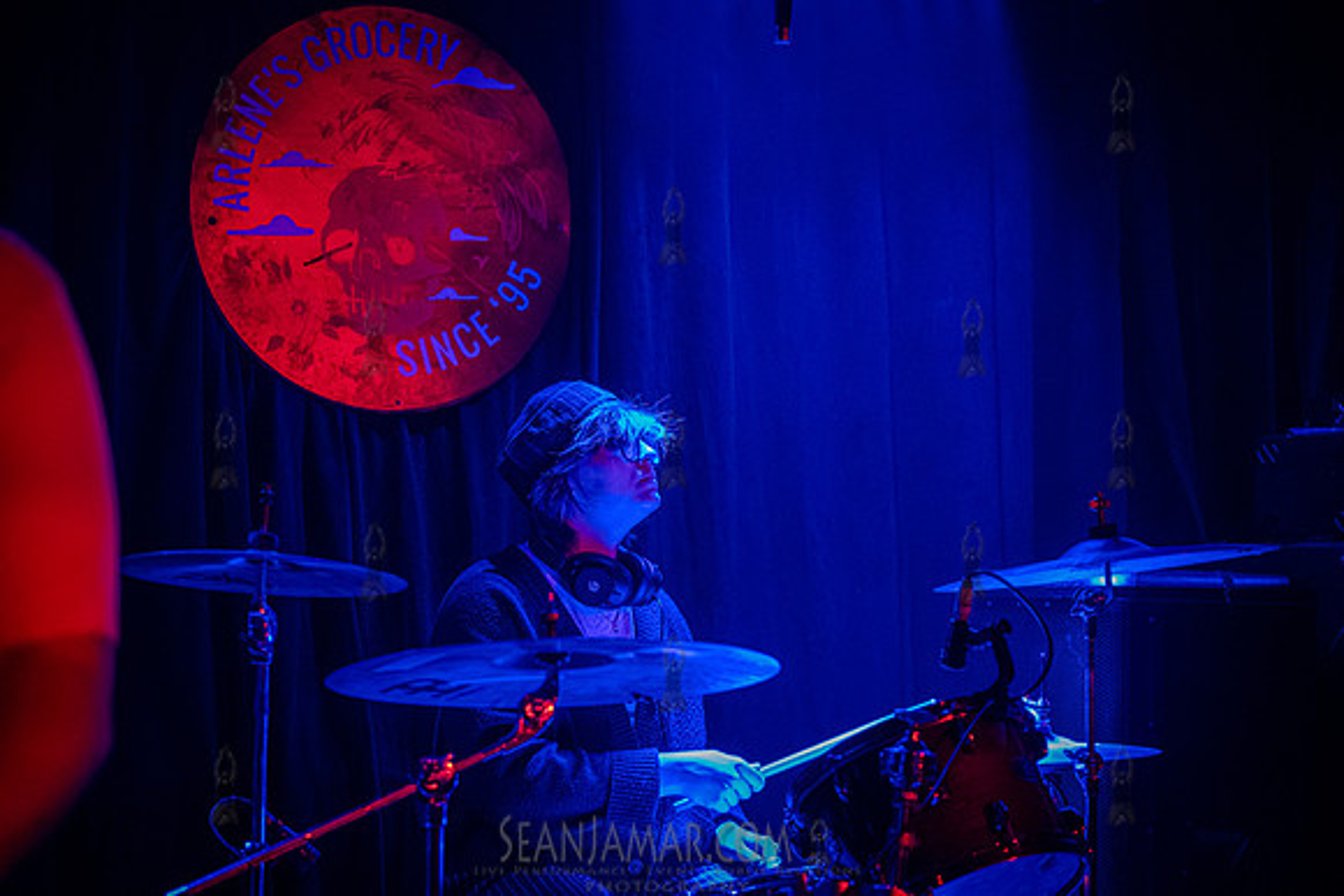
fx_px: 2913
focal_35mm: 78
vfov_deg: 17.5
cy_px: 448
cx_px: 672
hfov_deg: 26.0
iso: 16000
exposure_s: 1/320
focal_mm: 78
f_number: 3.2
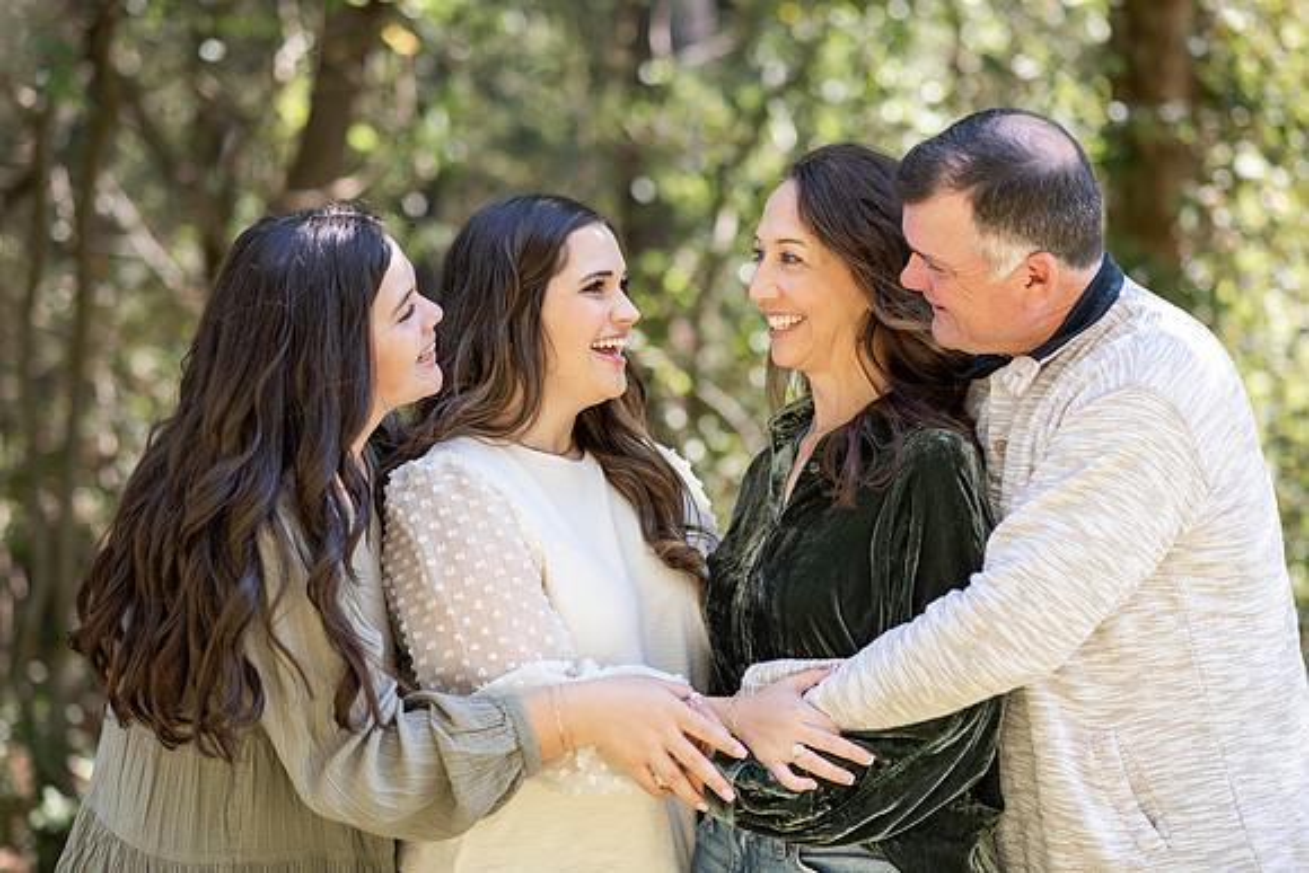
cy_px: 436
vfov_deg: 16.1
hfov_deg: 23.9
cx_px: 654
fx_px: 3091
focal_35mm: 85
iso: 400
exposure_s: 1/1250
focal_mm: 85
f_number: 2.5
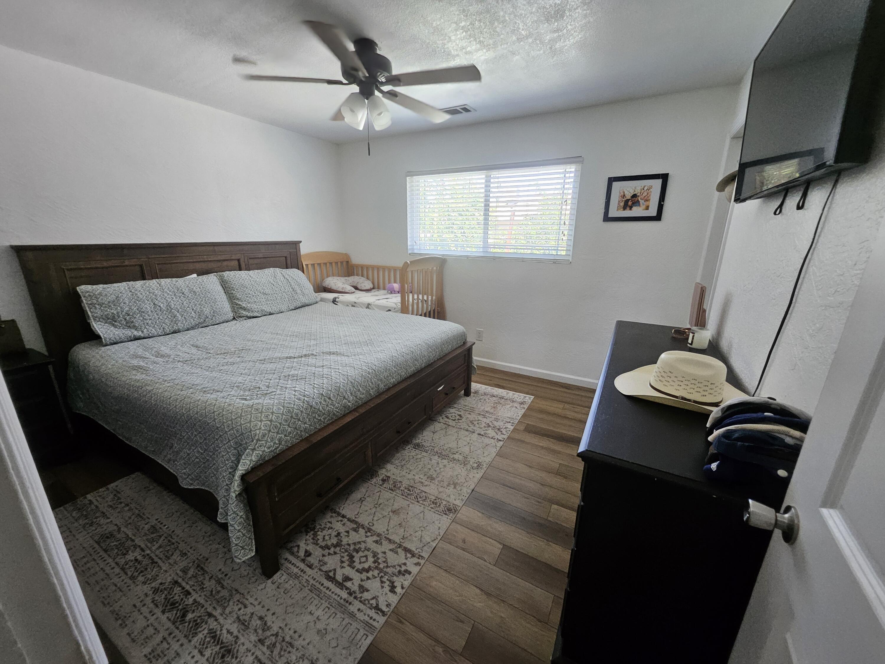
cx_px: 442
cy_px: 332
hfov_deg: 106.2
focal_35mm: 13
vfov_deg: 89.9
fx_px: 332
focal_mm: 1.74
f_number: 2.2
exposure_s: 1/60
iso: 250
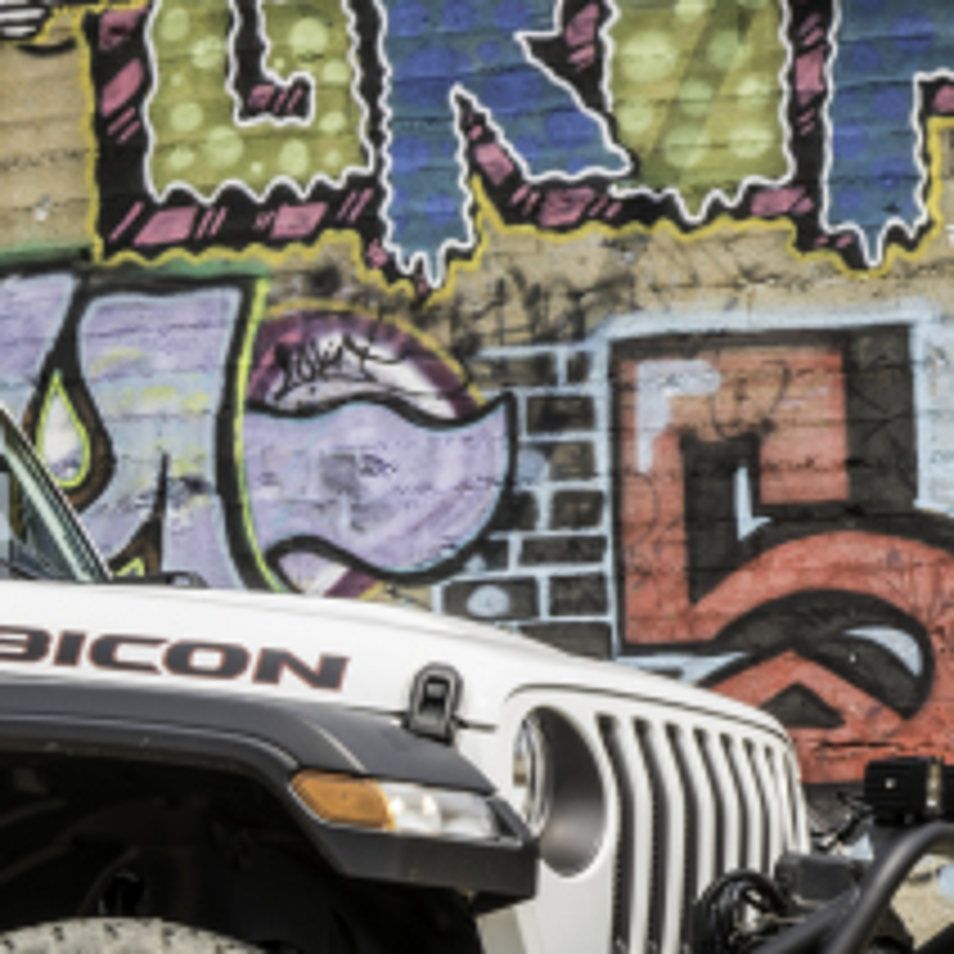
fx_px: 2900
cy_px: 873
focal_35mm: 93
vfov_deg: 18.4
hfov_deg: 17.5
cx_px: -279
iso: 100
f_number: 22
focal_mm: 29
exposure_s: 1/20
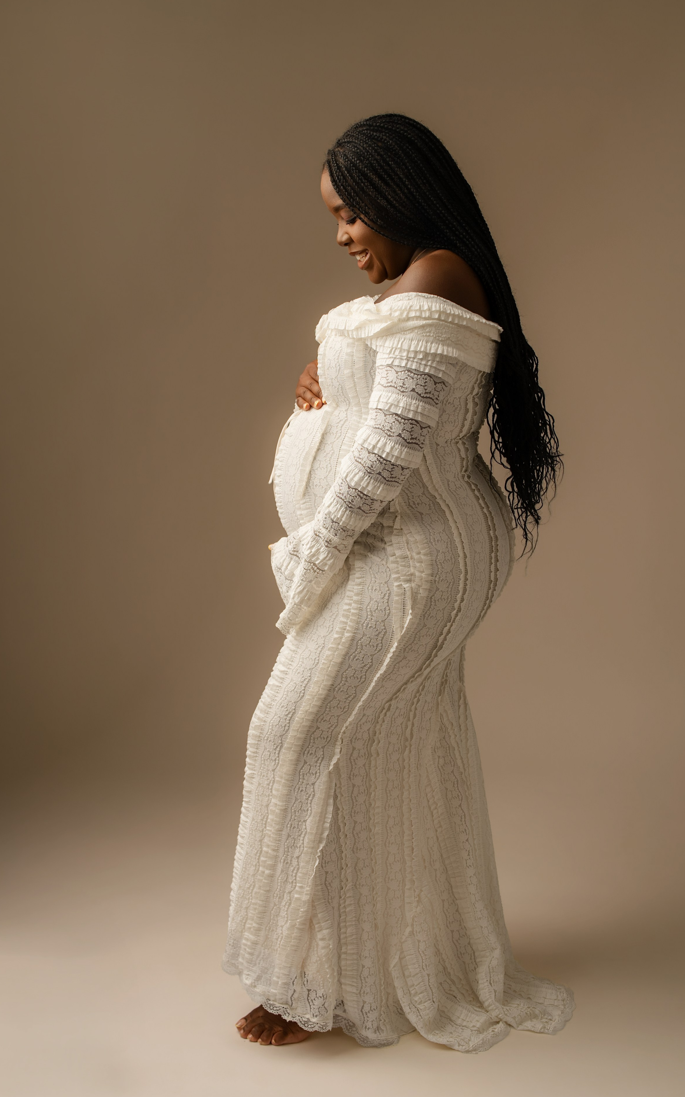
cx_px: 358
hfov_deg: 25.8
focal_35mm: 50
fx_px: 1494
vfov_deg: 40.3
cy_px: 539
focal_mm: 45
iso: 125
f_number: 4
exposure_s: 1/160
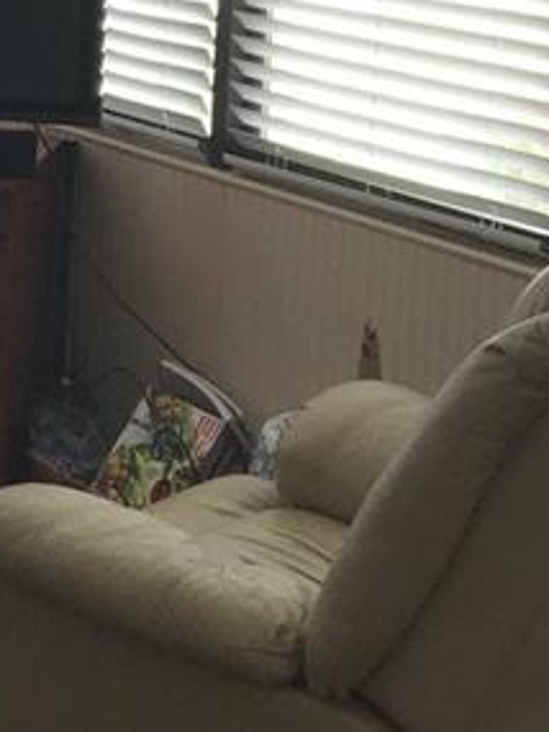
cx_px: -310
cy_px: 131
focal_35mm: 118
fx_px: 2493
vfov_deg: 16.5
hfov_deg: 11.9
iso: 32
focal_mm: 3.99
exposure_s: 1/60
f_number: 1.8
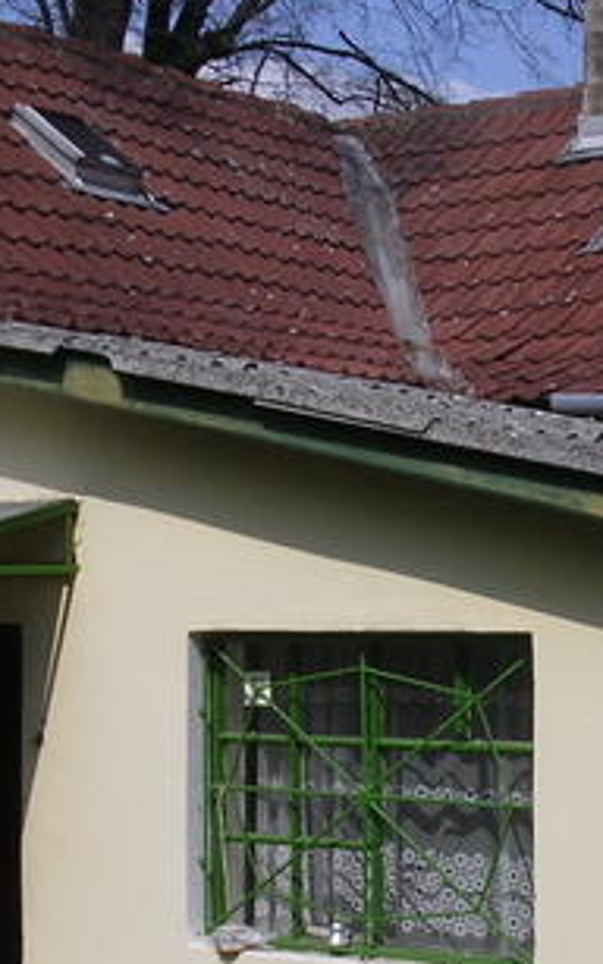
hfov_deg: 15.5
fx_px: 2208
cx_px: 440
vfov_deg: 24.6
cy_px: 609
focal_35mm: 84
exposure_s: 1/447
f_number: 5.6
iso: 100
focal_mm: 5.8
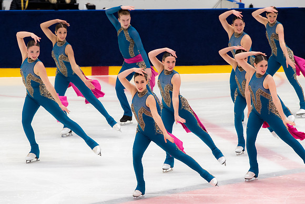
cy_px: 102
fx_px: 2415
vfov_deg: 4.8
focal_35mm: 285
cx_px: 152
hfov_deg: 7.2
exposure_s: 1/160
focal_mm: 190
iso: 1250
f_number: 5.6
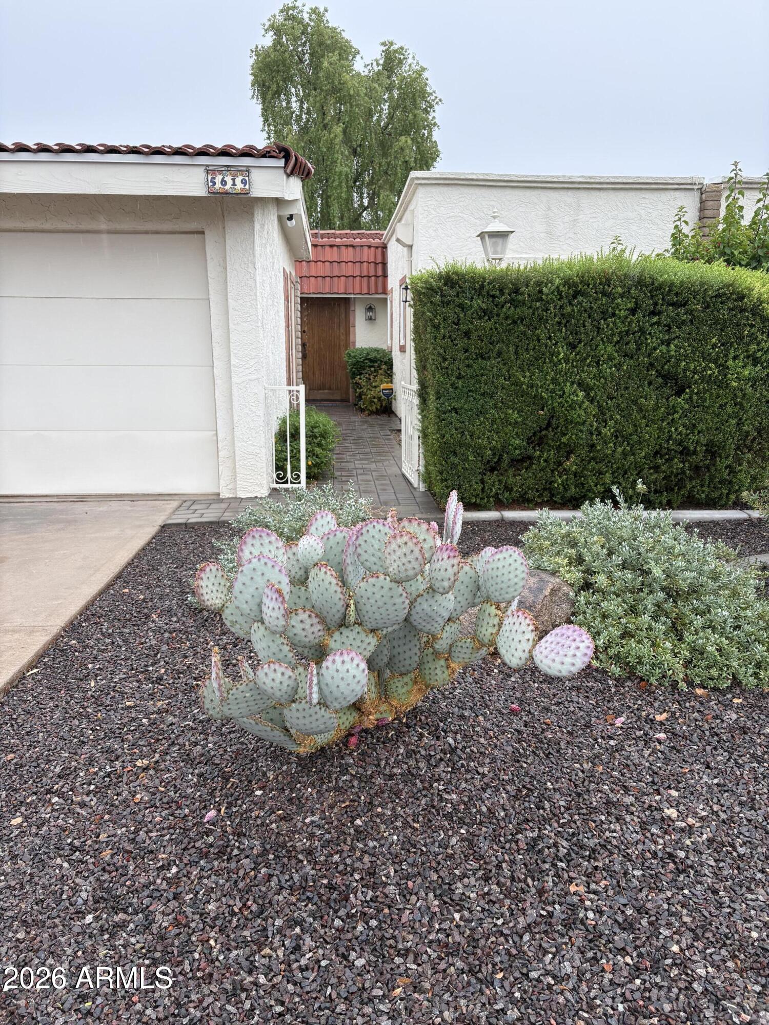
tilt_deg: -12.9
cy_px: 512
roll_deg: -0.7
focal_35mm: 26
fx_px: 770
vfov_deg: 67.3
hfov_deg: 53.1
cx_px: 384
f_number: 1.6
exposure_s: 1/278
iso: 50
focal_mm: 5.96
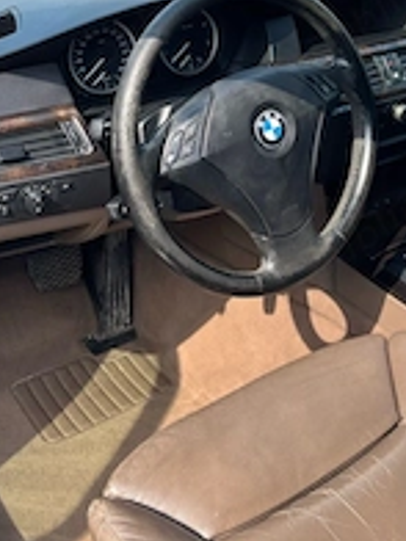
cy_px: 33
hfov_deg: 27.5
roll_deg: -4.8
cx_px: 238
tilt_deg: -19.4
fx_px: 829
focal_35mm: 53
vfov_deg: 33.8
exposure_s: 1/444
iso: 50
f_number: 1.6
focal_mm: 5.96
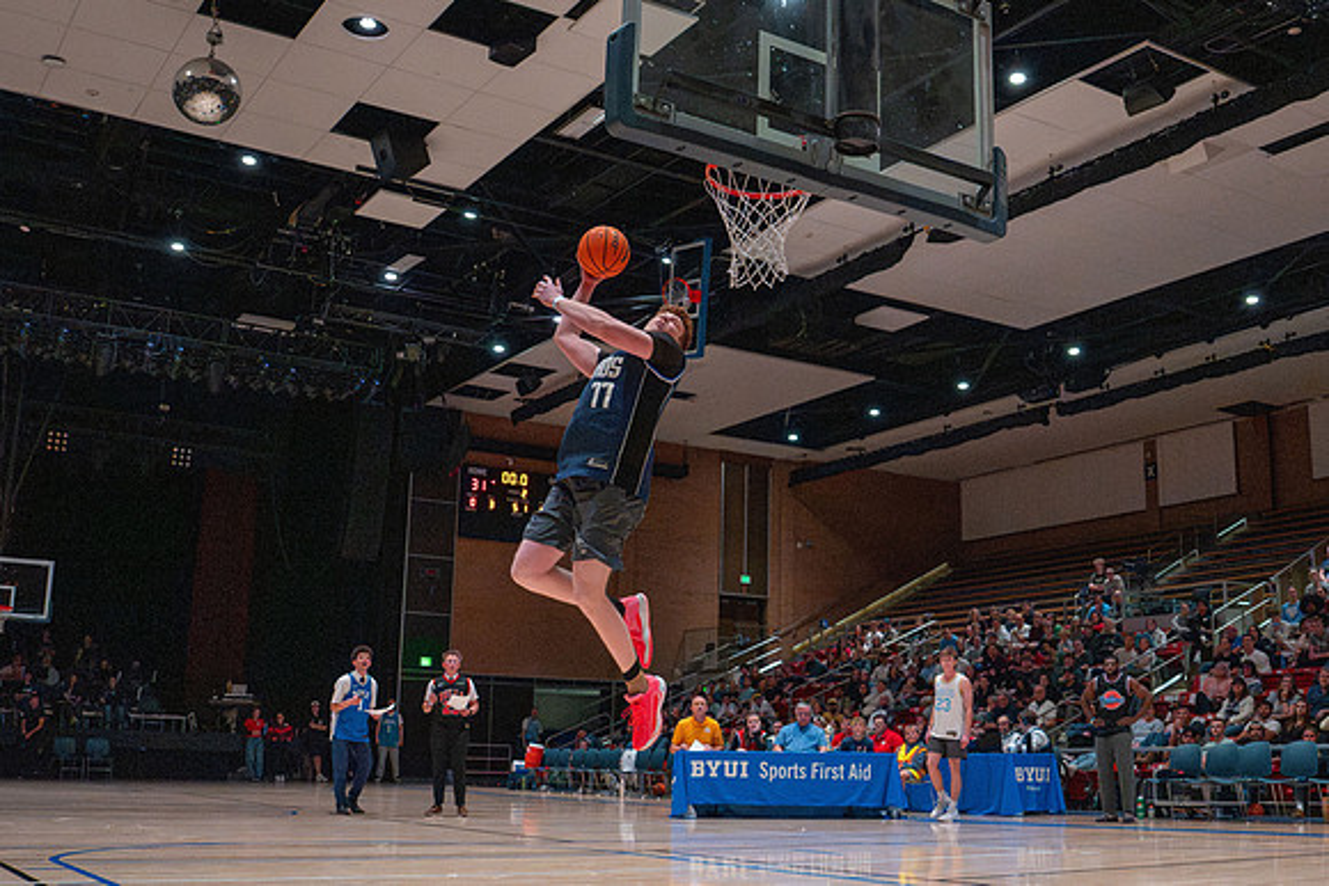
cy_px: 460
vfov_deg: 34.1
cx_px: 780
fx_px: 1444
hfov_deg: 49.2
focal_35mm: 39
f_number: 3.2
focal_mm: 24
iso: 6400
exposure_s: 1/640
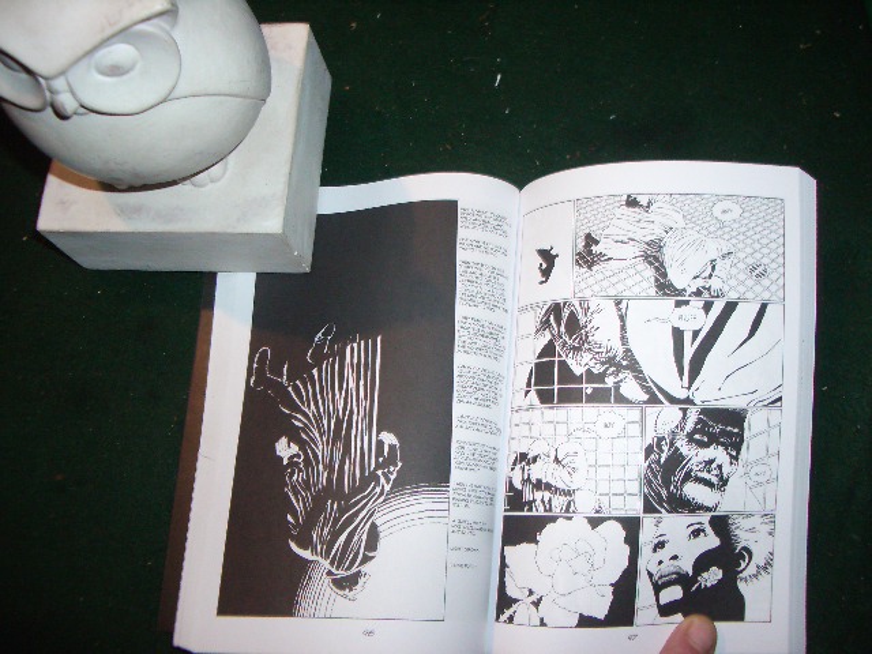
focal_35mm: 35
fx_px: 882
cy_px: 327
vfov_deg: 40.7
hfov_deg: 52.6
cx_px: 436
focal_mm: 5.8
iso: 200
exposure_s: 1/60
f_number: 2.6
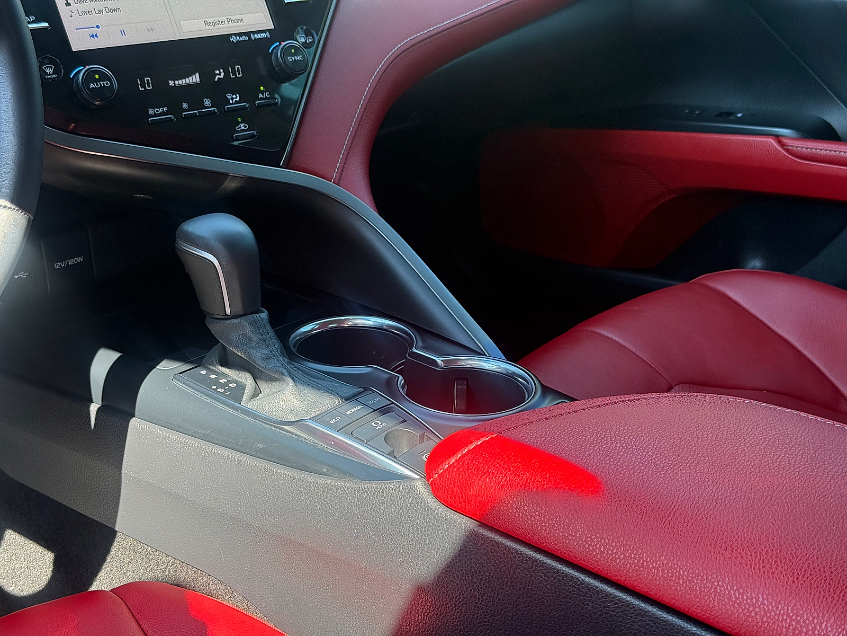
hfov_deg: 39.7
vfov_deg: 30.3
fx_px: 1174
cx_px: 424
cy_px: 318
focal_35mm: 48
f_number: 1.78
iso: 125
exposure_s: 1/242
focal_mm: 6.76
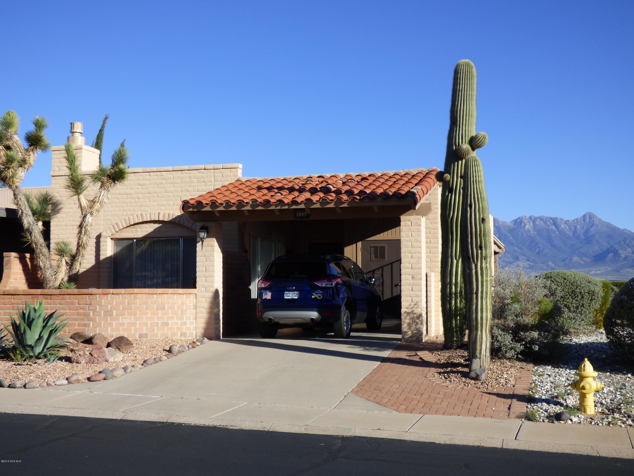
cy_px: 238
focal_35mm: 48
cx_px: 317
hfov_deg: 39.7
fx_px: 879
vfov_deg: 30.3
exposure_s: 1/1000
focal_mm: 8.24
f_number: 3.8
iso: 100
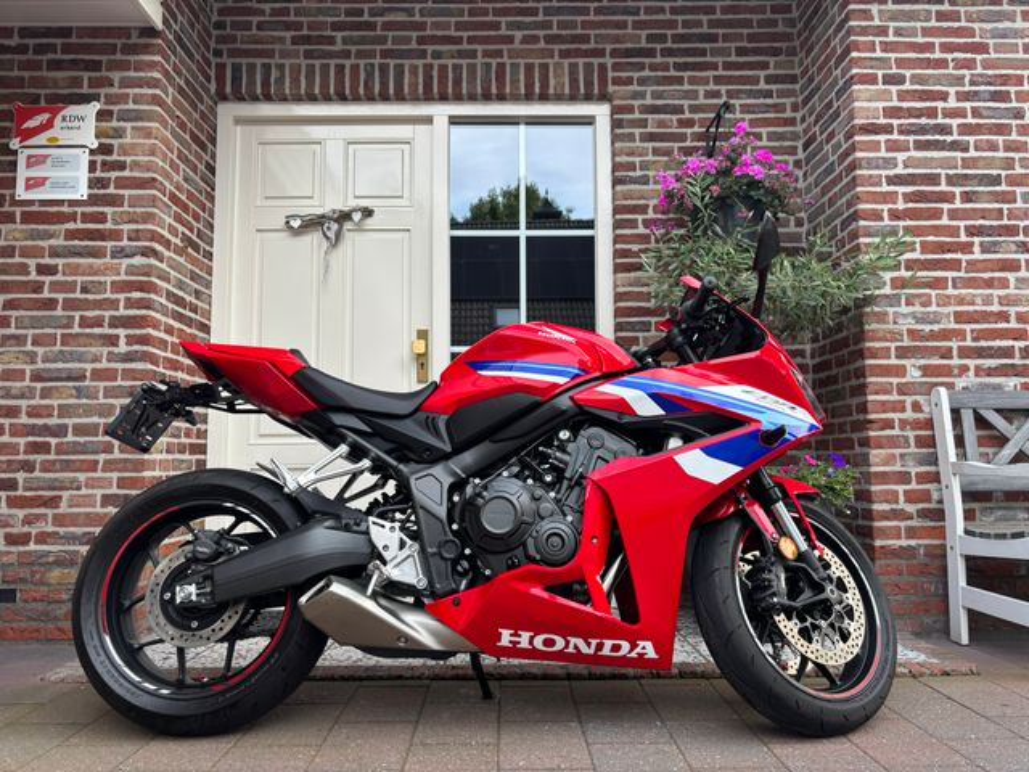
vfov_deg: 53.1
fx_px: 773
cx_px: 514
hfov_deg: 67.3
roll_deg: +0.2
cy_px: 386
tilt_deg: +5.2
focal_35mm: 26
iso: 50
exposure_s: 1/121
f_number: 1.6
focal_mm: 5.96
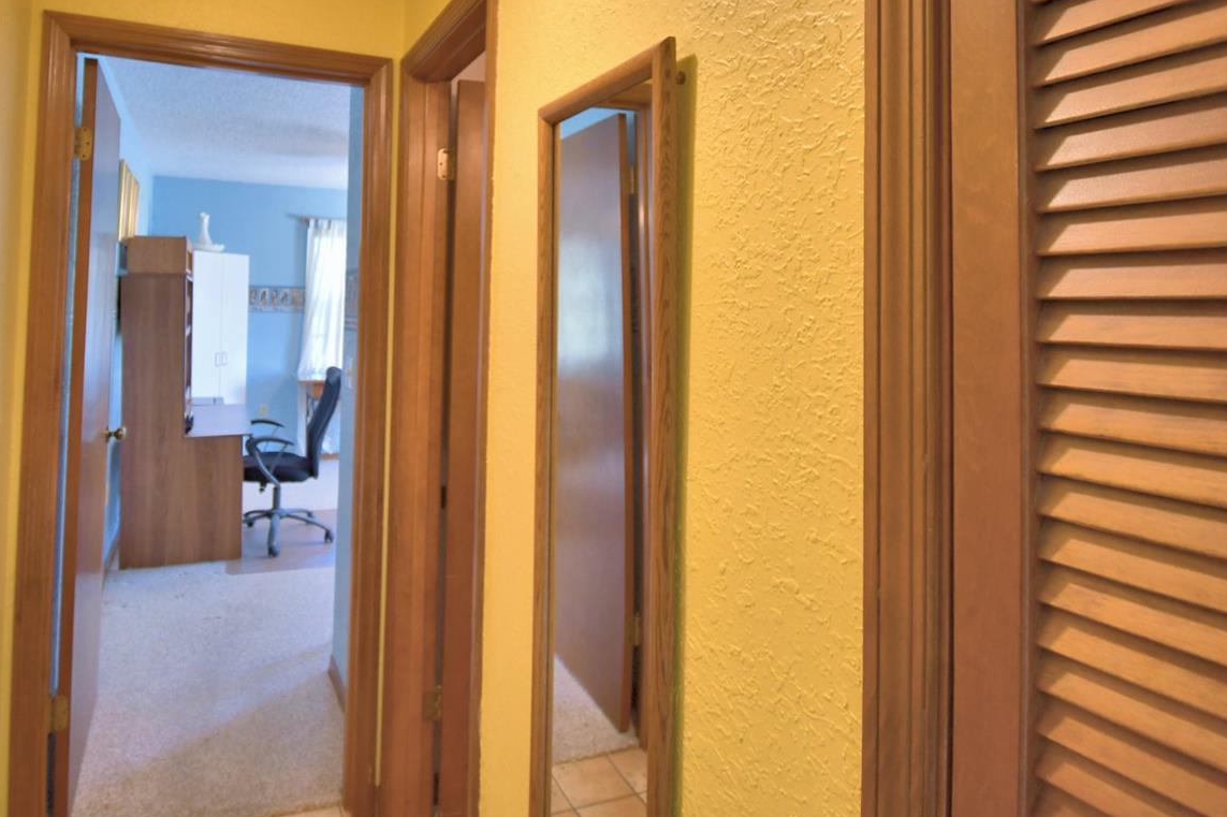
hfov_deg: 80.1
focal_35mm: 21
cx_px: 478
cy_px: 271
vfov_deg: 58.1
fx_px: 715
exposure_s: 1/30
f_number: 4.5
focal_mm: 10
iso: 560
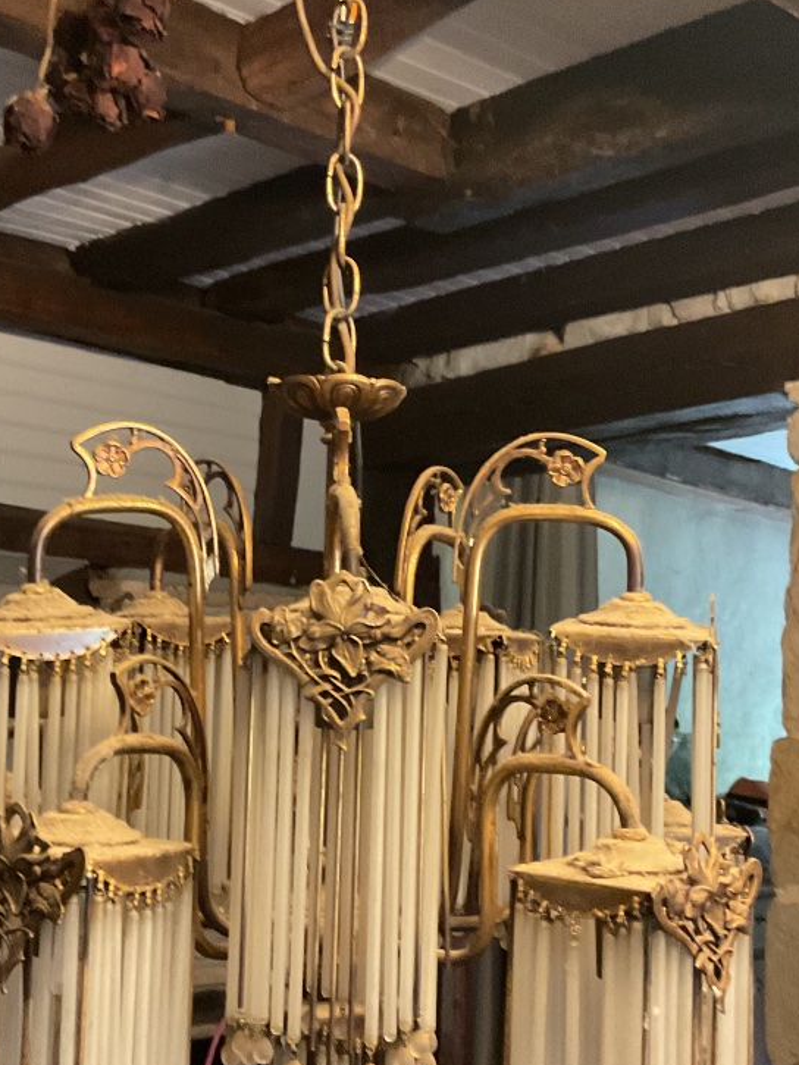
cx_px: 314
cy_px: 629
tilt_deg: +3.1
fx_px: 1477
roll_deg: -1.2
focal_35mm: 48
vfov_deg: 39.5
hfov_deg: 30.2
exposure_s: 1/30
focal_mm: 3
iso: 500
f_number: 1.8
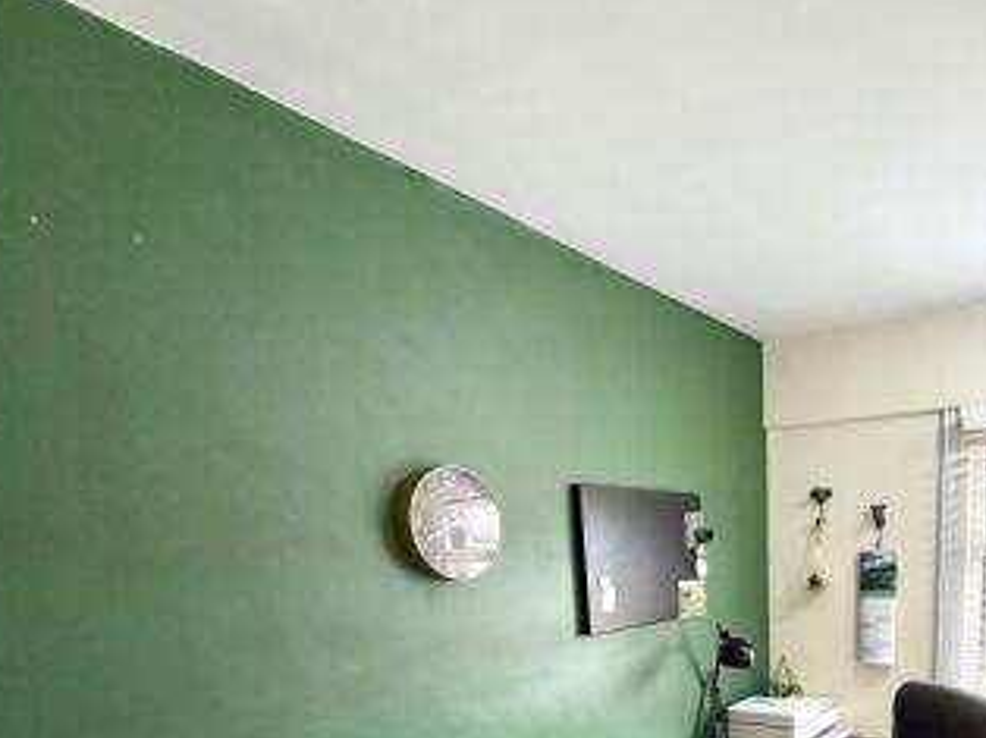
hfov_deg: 62.5
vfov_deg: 47.3
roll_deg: +0.9
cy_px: 674
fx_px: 740
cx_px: 768
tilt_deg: -9.9
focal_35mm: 26
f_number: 2.2
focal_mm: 2.22
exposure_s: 1/121
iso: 160
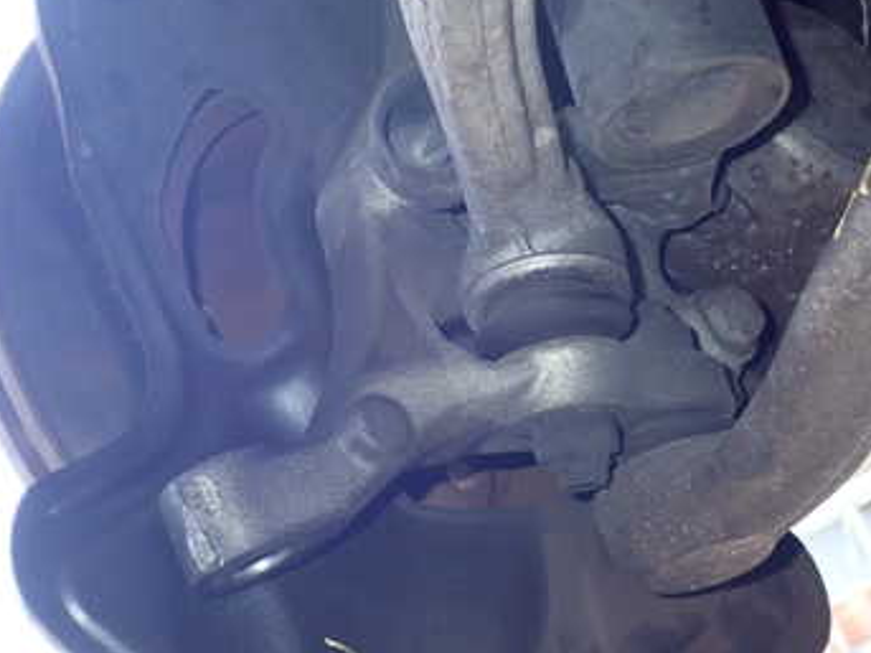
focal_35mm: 63
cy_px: 313
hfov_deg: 30.7
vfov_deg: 23.3
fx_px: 1585
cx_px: 376
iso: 125
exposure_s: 1/125
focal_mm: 6.37
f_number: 2.5
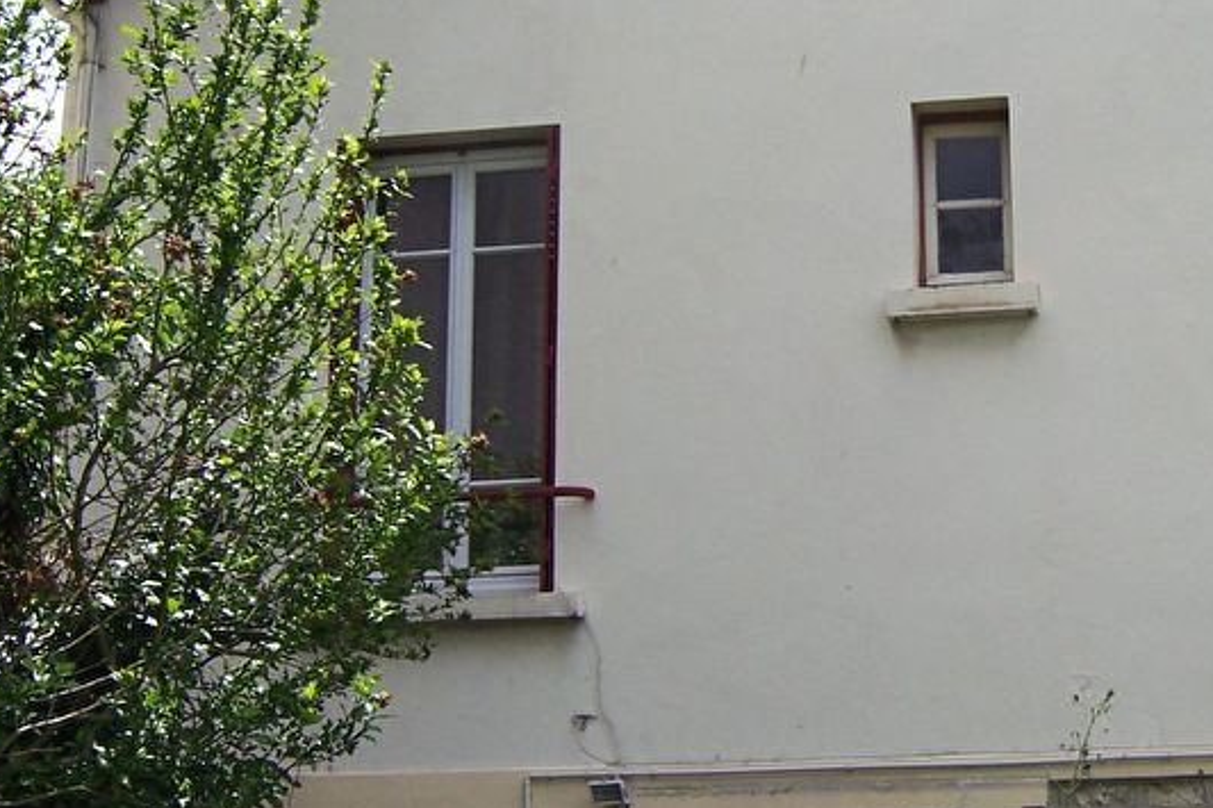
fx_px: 2425
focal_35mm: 72
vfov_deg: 18.9
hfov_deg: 27.6
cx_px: 949
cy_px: 346
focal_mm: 6.2
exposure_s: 1/400
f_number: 4.5
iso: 80
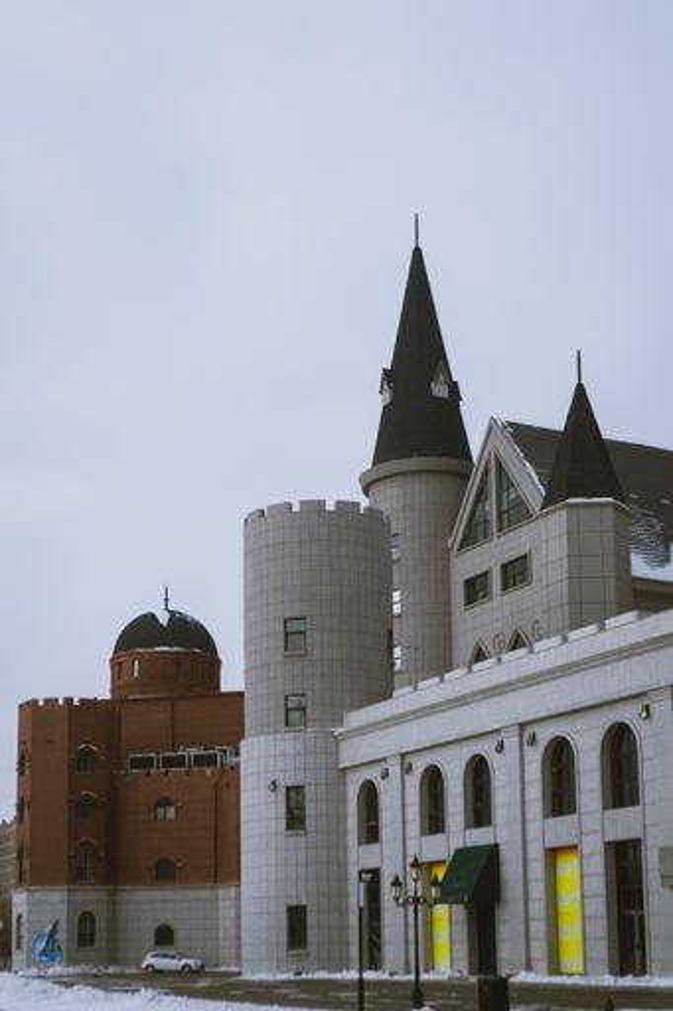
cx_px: 336
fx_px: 1347
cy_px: 506
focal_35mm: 48
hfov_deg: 28.1
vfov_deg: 41.1
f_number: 8
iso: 100
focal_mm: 32
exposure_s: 1/125
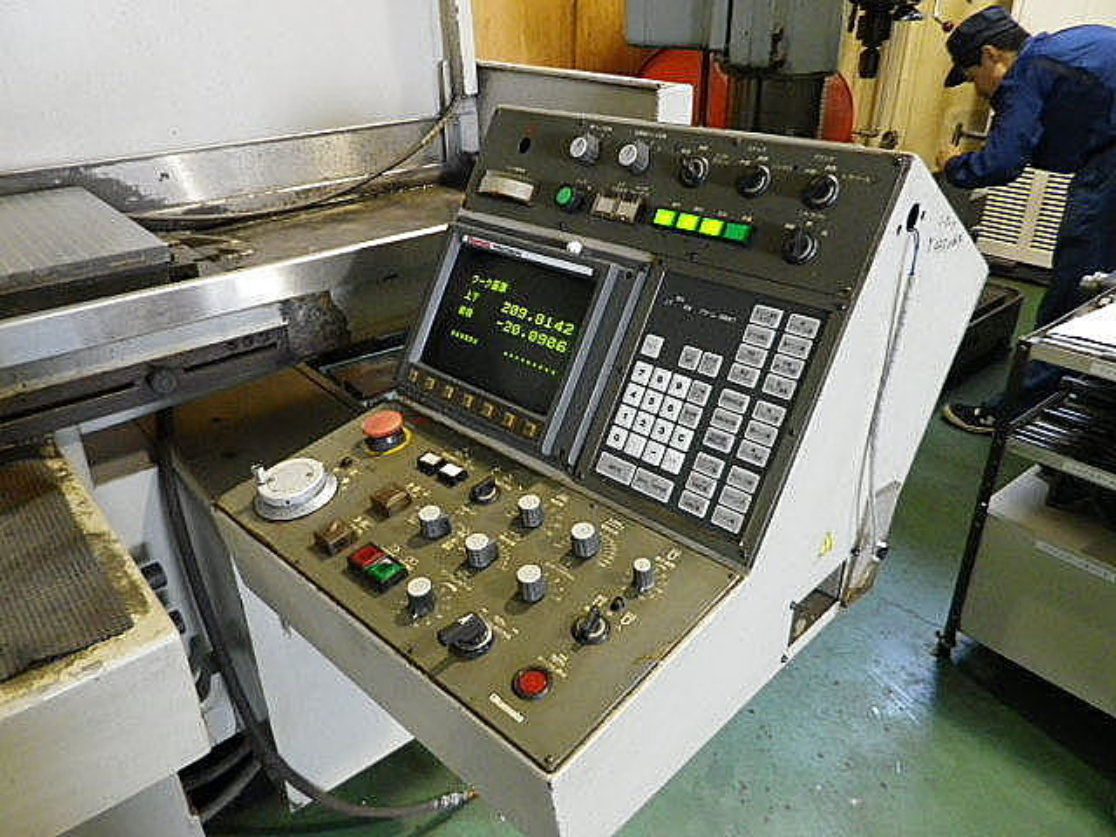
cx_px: 558
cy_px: 418
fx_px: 806
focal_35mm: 25
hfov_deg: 69.4
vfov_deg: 54.9
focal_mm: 4.5
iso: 400
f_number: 3.5
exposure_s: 1/15
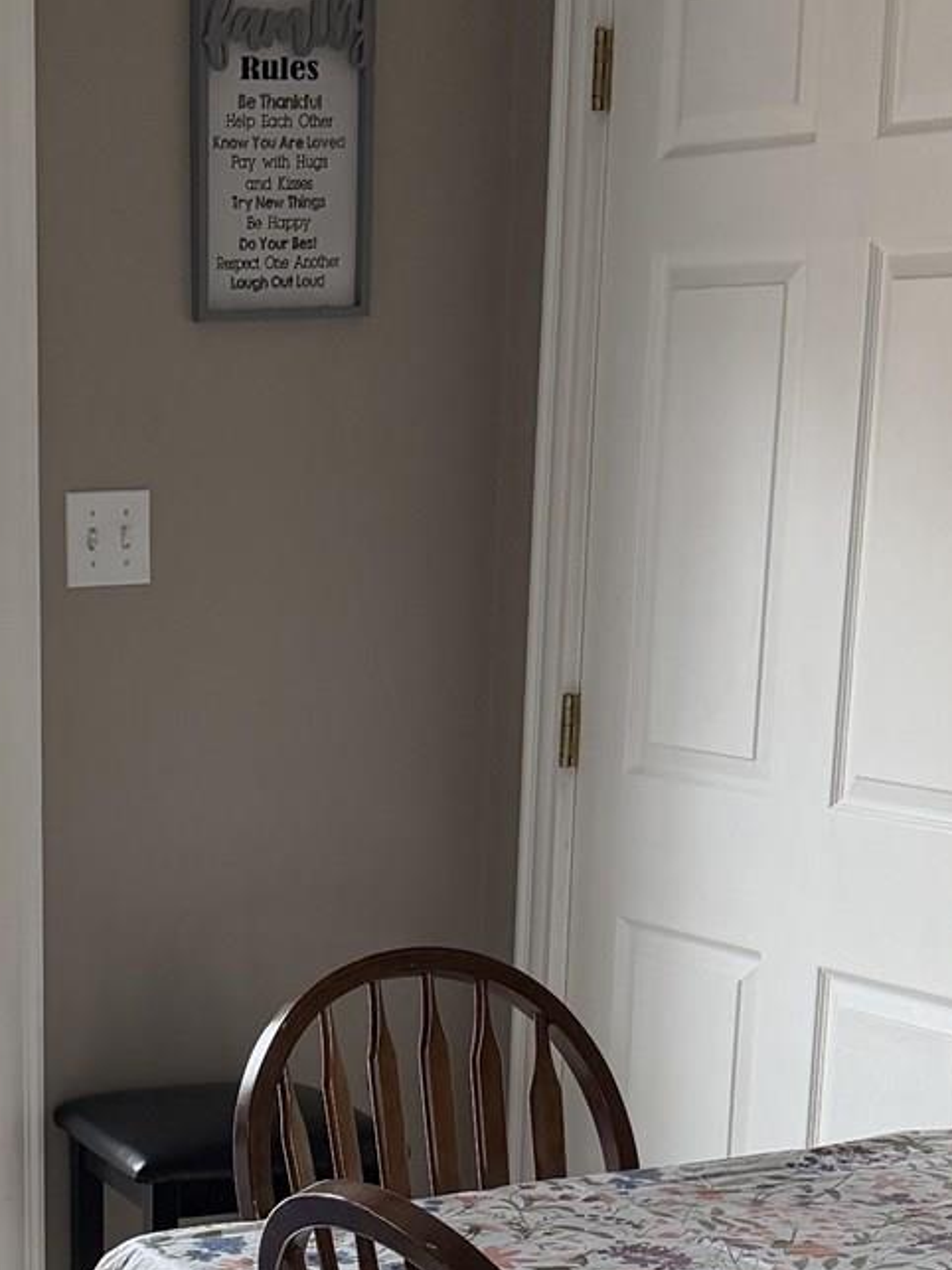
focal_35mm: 86
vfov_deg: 21.9
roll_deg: +0.5
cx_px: 32
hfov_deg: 16.8
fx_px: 3155
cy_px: 1280
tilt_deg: -16.0
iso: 125
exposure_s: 1/210
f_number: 1.78
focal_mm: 6.76
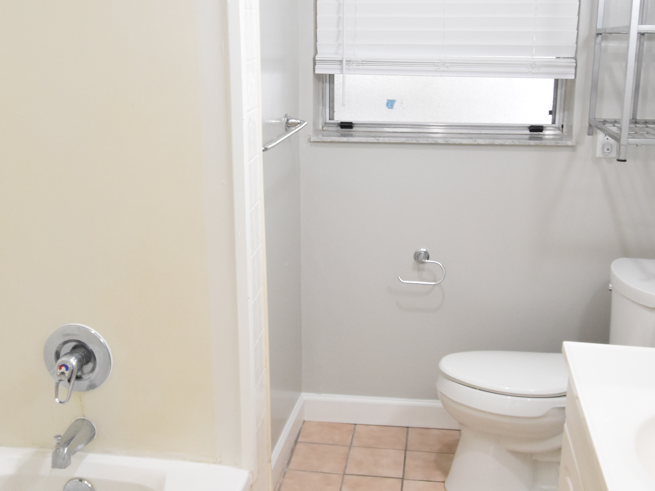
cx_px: 338
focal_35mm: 41
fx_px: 776
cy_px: 227
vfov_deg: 35.1
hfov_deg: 45.8
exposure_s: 1/60
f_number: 4
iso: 800
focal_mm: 10
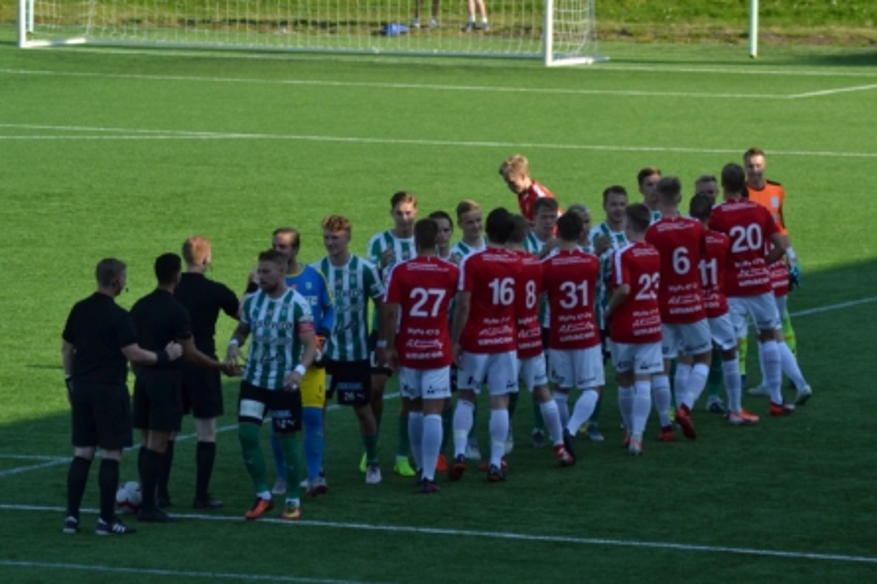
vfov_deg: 3.9
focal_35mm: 354
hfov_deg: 5.8
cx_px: 443
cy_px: 317
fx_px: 8617
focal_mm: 210
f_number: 8
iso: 800
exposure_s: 1/1250
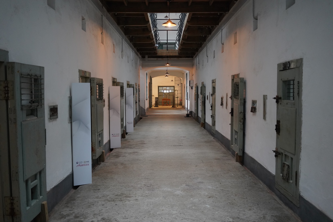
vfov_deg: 37.9
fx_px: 324
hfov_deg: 54.4
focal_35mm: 35
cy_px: 111
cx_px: 166
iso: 3200
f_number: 4
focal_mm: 35
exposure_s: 1/80
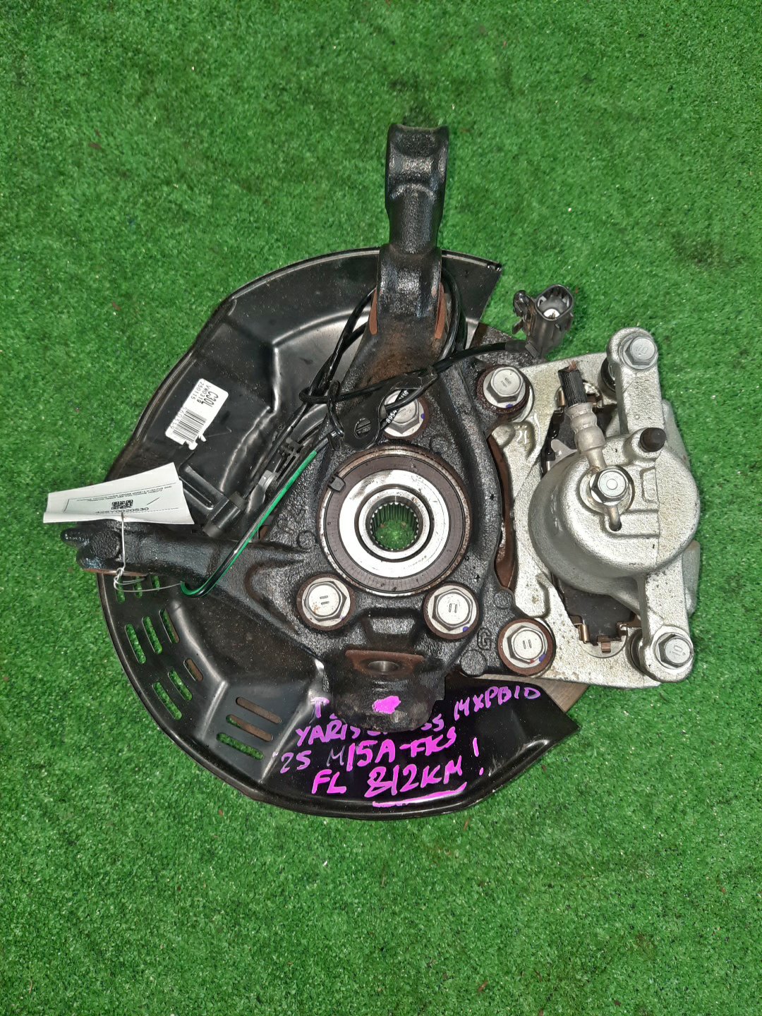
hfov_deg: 54.9
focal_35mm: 25
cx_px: 381
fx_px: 734
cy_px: 508
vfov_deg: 69.4
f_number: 2
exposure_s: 1/50
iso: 292
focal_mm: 4.6
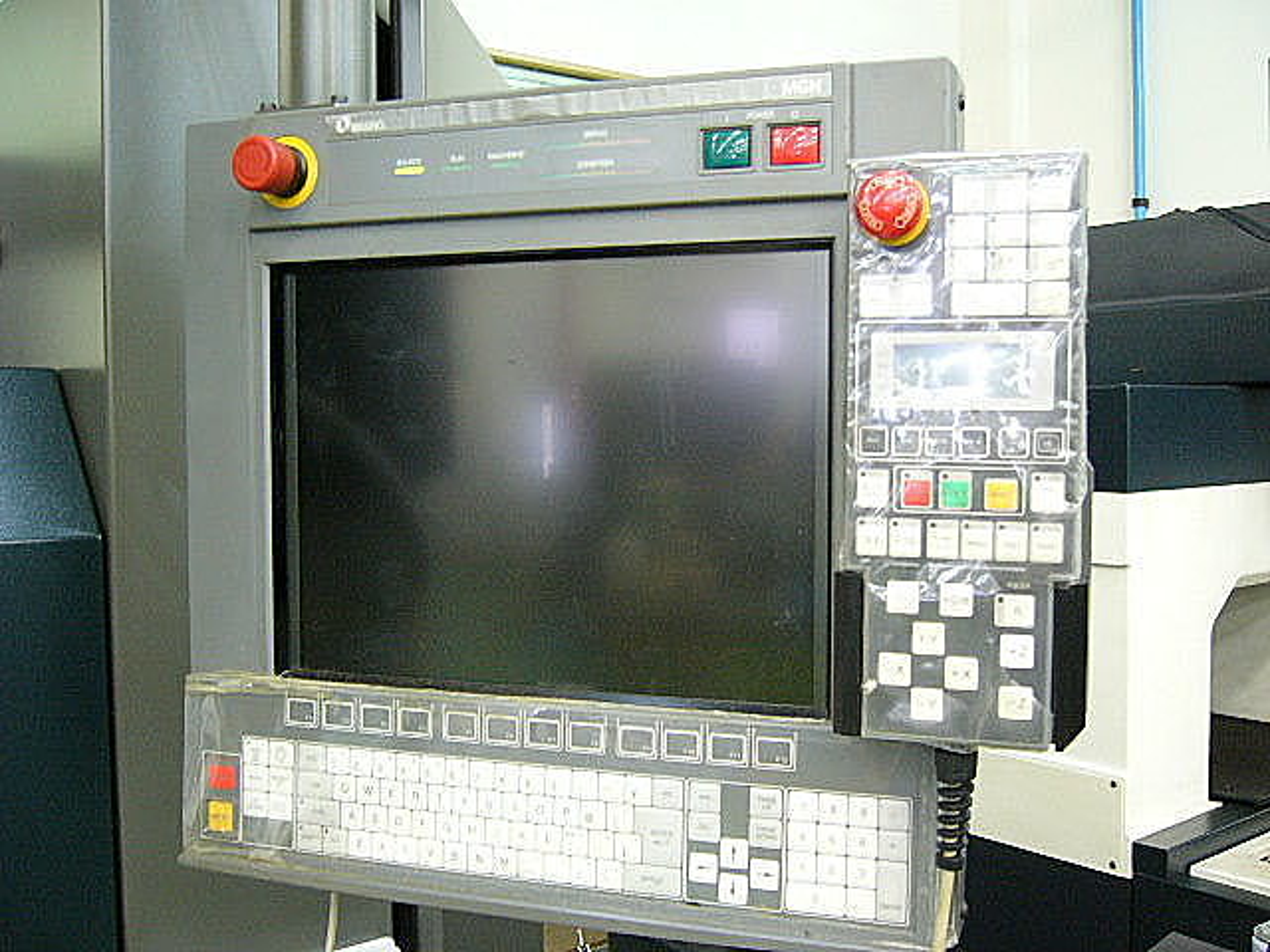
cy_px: 476
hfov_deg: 52.6
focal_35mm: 35
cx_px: 635
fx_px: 1284
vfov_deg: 40.7
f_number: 2.8
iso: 200
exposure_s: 1/10
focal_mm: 5.8
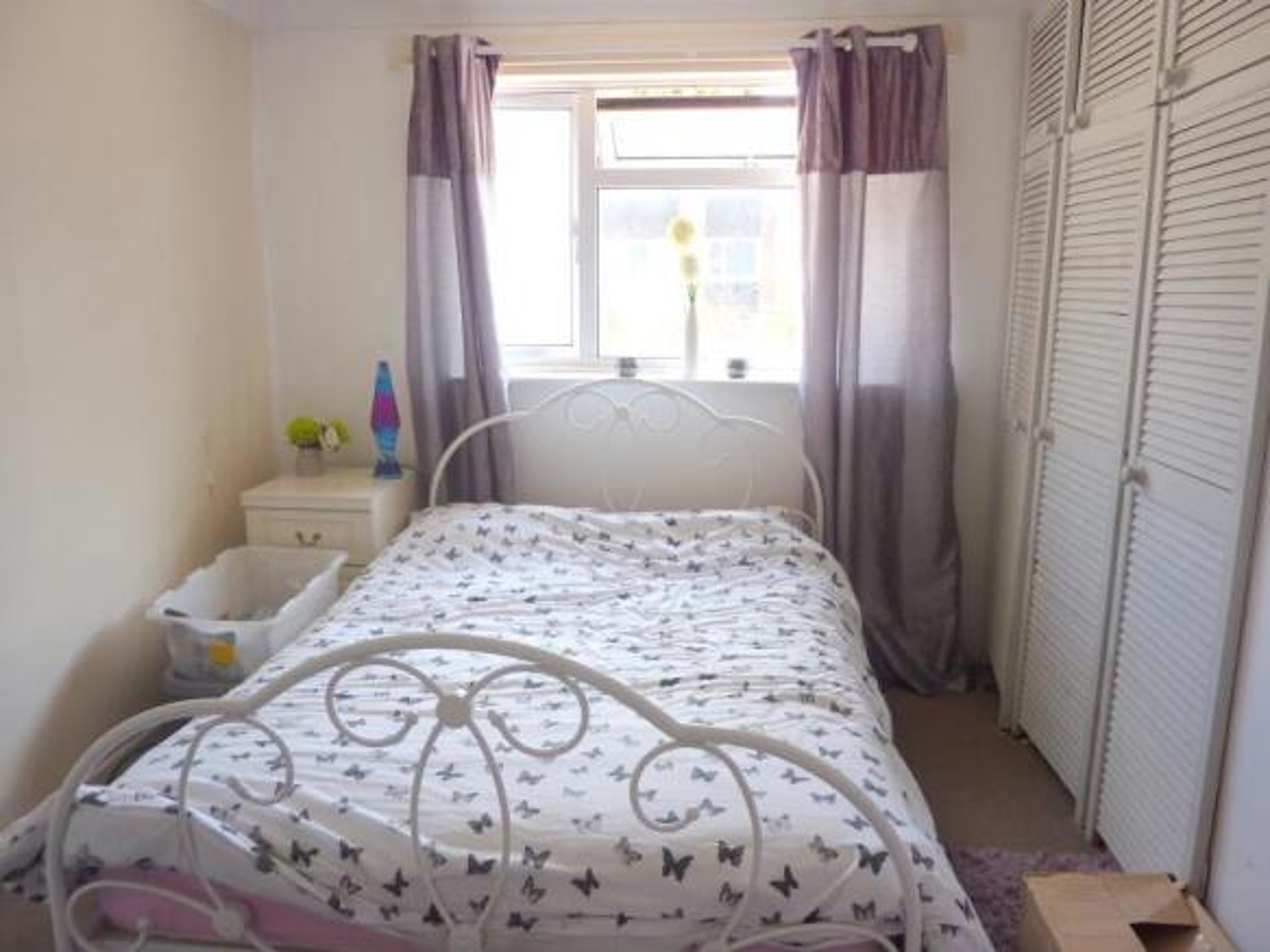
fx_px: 917
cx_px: 635
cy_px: 476
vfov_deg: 54.9
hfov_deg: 69.4
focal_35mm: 25
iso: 100
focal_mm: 4.1
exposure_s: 1/60
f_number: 3.3
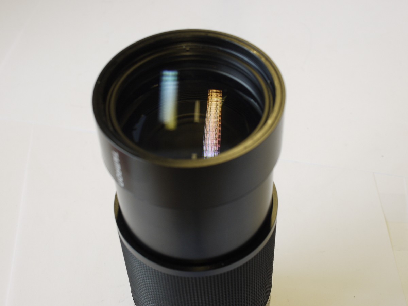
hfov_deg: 32.2
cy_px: 153
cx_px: 204
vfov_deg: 24.4
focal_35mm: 60
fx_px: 707
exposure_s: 1/40
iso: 400
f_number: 8
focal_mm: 30
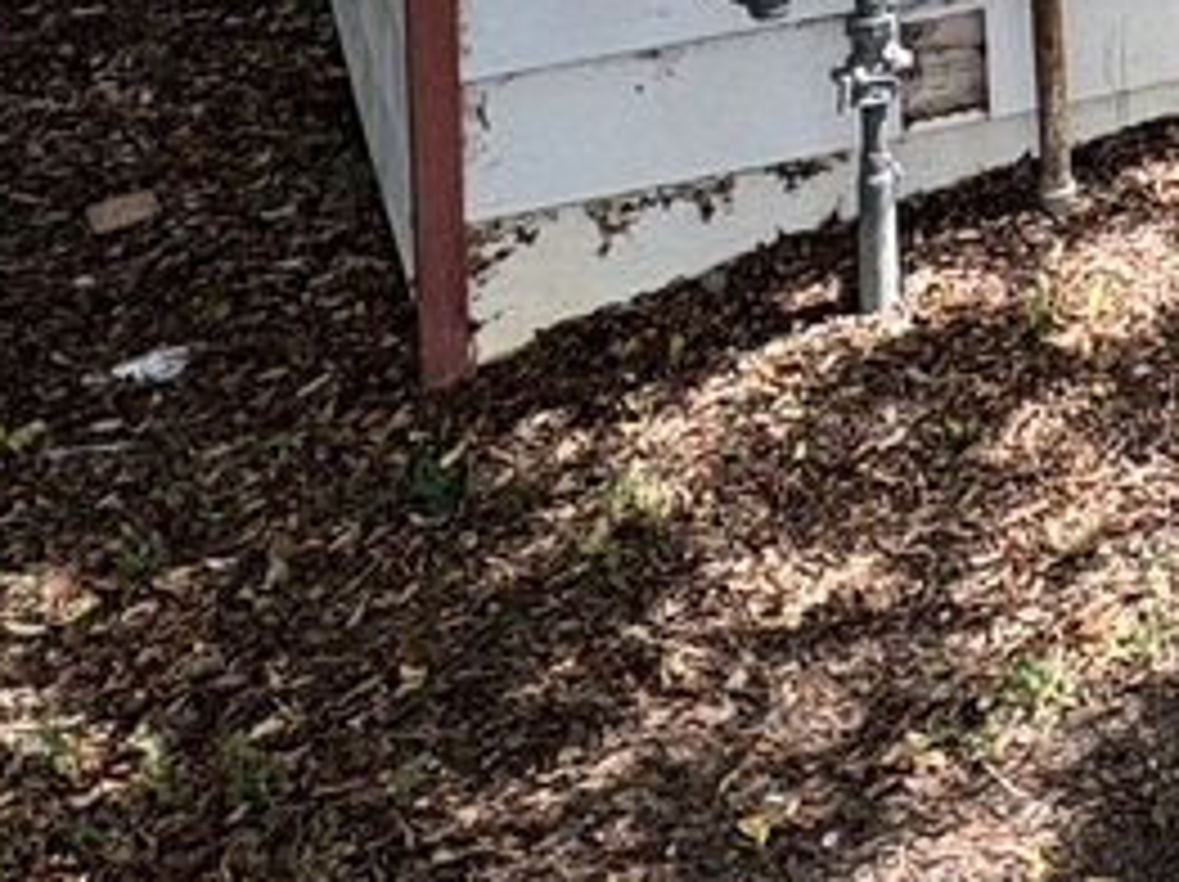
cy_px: -832
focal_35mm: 77
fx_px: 2620
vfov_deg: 15.6
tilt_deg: -2.9
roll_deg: +0.6
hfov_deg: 21.9
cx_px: 1665
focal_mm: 2.22
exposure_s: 1/224
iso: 40
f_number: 2.2
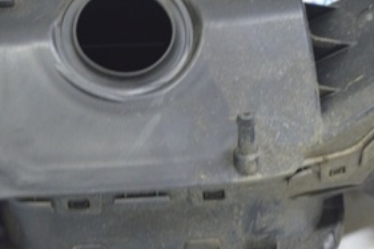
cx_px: 149
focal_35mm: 92
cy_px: 143
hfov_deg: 22.1
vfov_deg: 14.8
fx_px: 957
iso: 400
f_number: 5.6
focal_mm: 27
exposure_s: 1/15
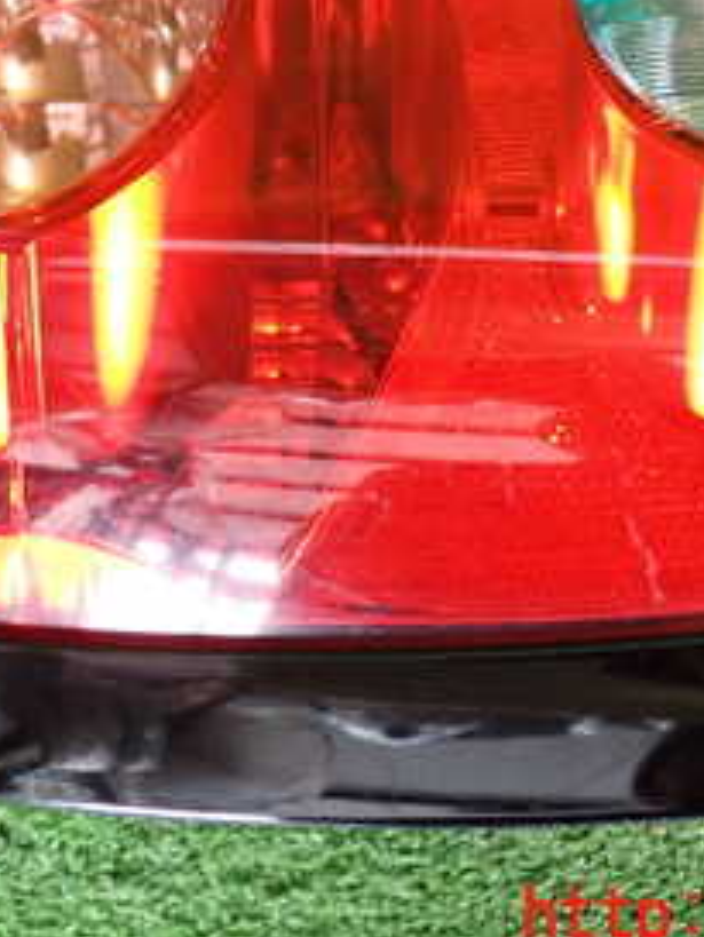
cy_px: 189
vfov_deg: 28.7
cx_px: 268
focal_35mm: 66
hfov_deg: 22.2
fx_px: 1788
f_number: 2.3
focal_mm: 5.4
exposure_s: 1/30
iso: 400
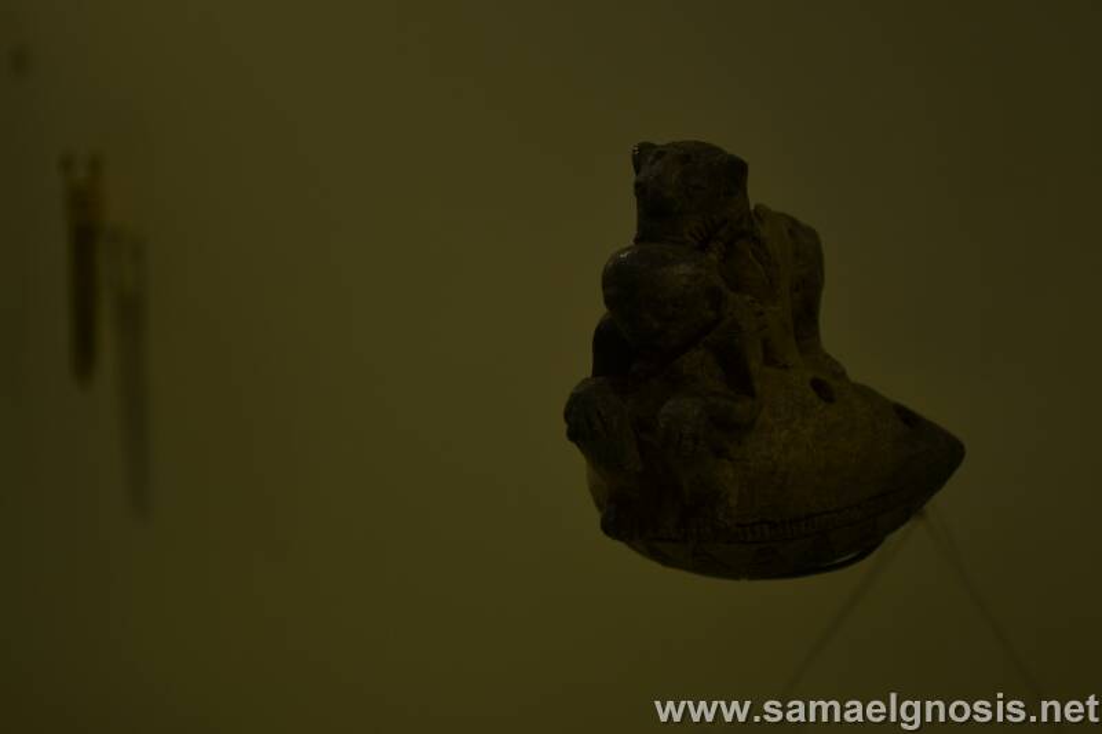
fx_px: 2525
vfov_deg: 16.5
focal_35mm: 82
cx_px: 551
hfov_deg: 24.6
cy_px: 367
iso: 100
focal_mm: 55
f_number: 5.6
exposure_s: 1/8
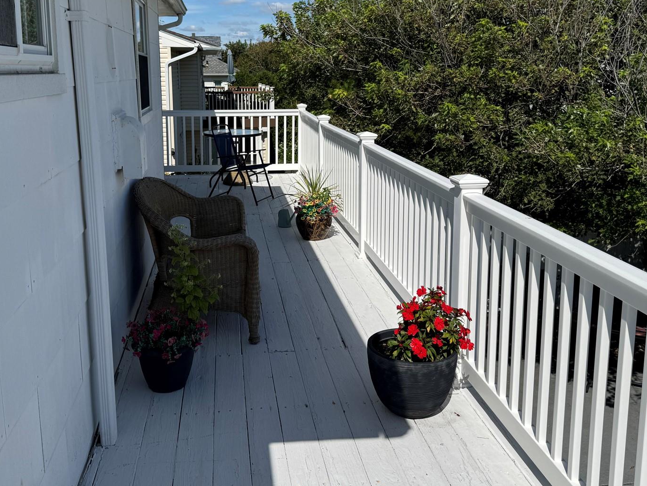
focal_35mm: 36
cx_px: 294
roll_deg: +0.5
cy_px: 185
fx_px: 673
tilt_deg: -10.1
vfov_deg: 39.4
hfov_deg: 51.3
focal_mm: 6.76
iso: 80
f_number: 1.78
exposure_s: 1/10417
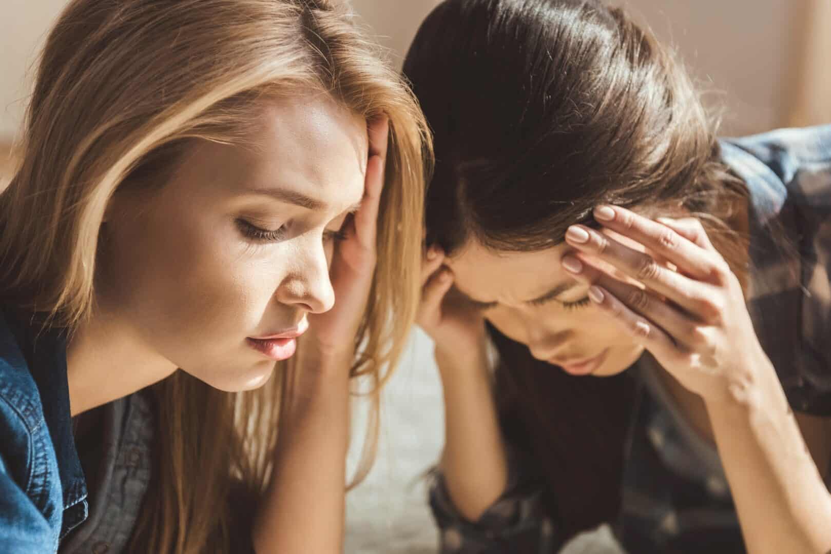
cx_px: 416
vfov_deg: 19.5
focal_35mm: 70
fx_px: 1616
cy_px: 277
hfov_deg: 28.8
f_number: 4
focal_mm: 70
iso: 200
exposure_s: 1/250
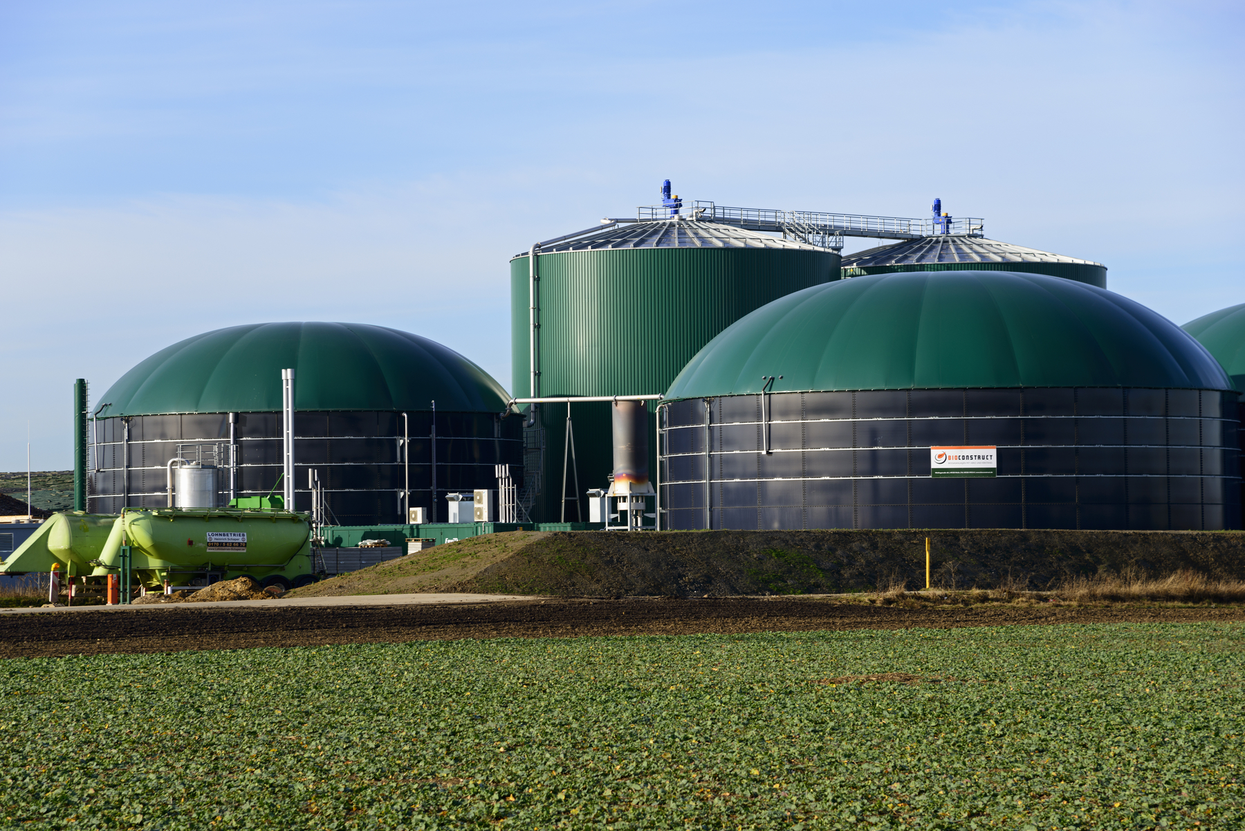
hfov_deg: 19.5
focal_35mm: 105
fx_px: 3632
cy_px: 416
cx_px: 622
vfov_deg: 13.0
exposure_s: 1/200
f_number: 7.1
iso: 100
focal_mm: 105
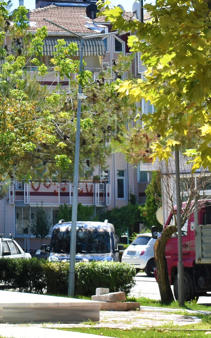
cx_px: -91
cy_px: 77
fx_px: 1500
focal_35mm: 163
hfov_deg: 7.9
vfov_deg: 12.8
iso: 400
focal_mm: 38
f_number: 11
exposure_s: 1/500
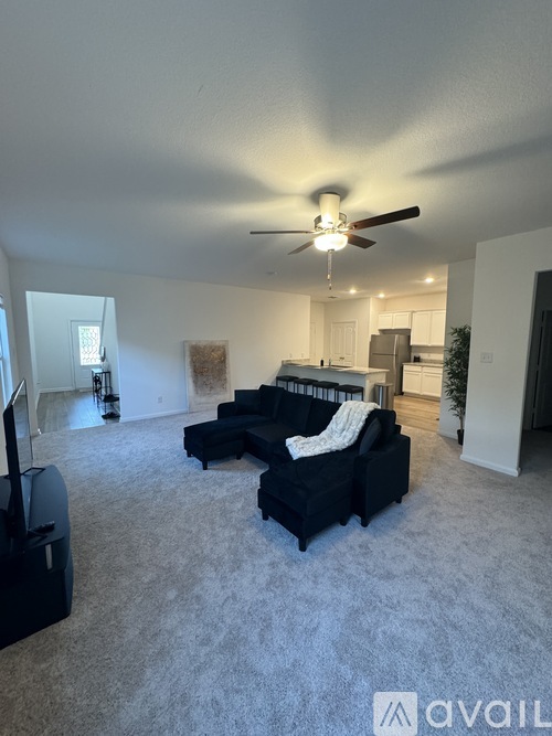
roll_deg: +0.3
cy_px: 368
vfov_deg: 102.1
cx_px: 276
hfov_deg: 85.7
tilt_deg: -5.8
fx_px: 298
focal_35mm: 14
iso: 400
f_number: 2.2
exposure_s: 1/60
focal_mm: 2.22
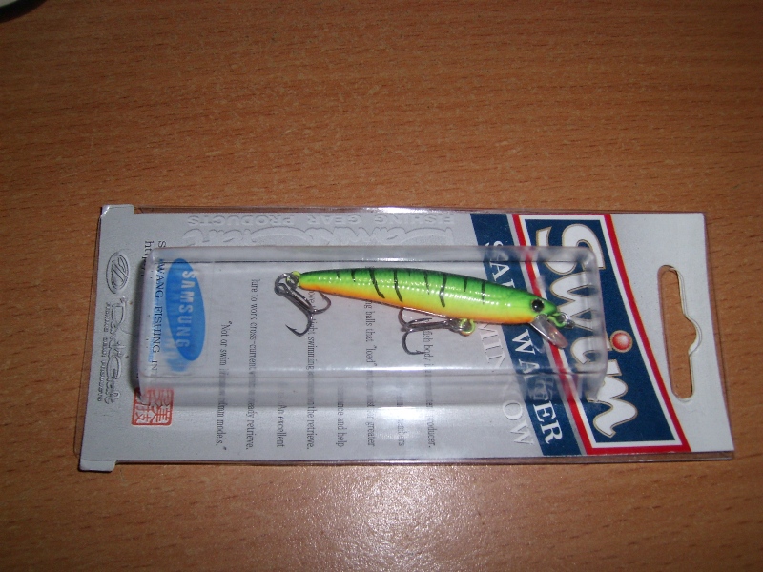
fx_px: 771
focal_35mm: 35
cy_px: 286
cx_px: 382
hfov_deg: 52.6
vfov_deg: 40.7
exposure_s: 1/30
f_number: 7.1
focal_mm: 5.8
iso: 50
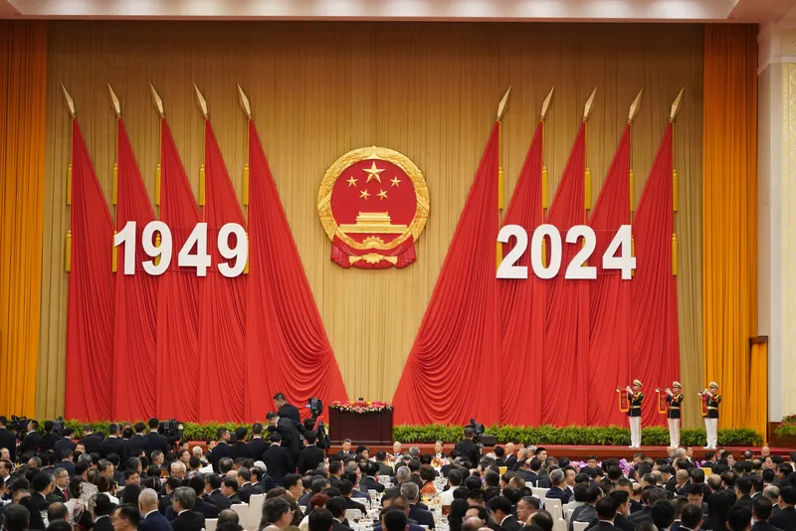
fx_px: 2212
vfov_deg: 13.7
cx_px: 398
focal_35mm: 100
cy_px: 266
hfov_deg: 20.4
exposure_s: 1/160
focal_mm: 100
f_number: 4
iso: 3200
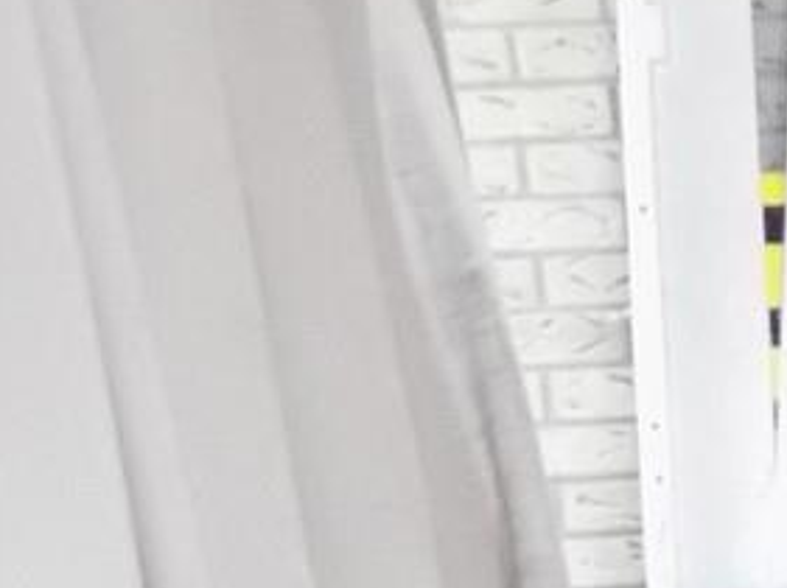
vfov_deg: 6.6
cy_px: 1170
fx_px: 4973
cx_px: 2677
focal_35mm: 219
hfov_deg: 7.5
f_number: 3.3
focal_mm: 5.3
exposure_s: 1/30
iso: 640
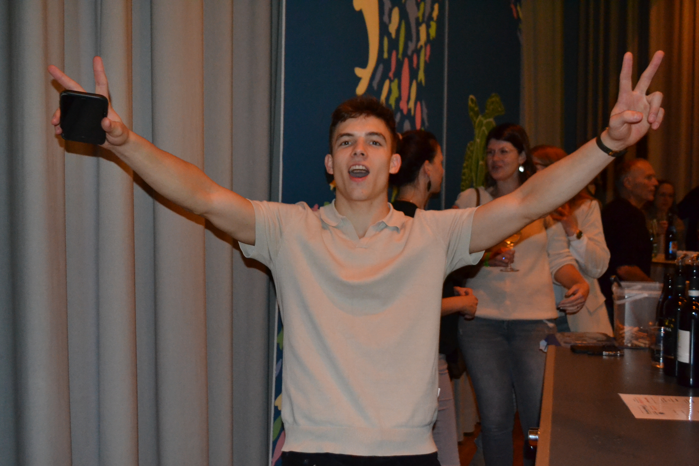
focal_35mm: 36
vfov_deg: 36.9
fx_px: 699
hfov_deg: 53.1
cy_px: 233
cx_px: 350
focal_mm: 24
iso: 3200
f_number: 4
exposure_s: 1/60
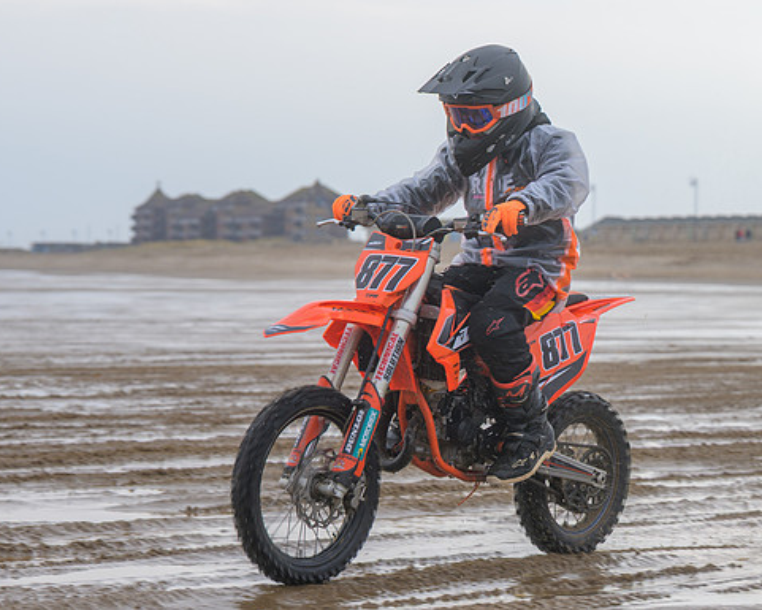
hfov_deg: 14.2
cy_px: 323
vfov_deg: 11.4
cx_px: 346
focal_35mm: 136
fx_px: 3068
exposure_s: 1/320
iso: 64
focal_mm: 70
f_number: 4
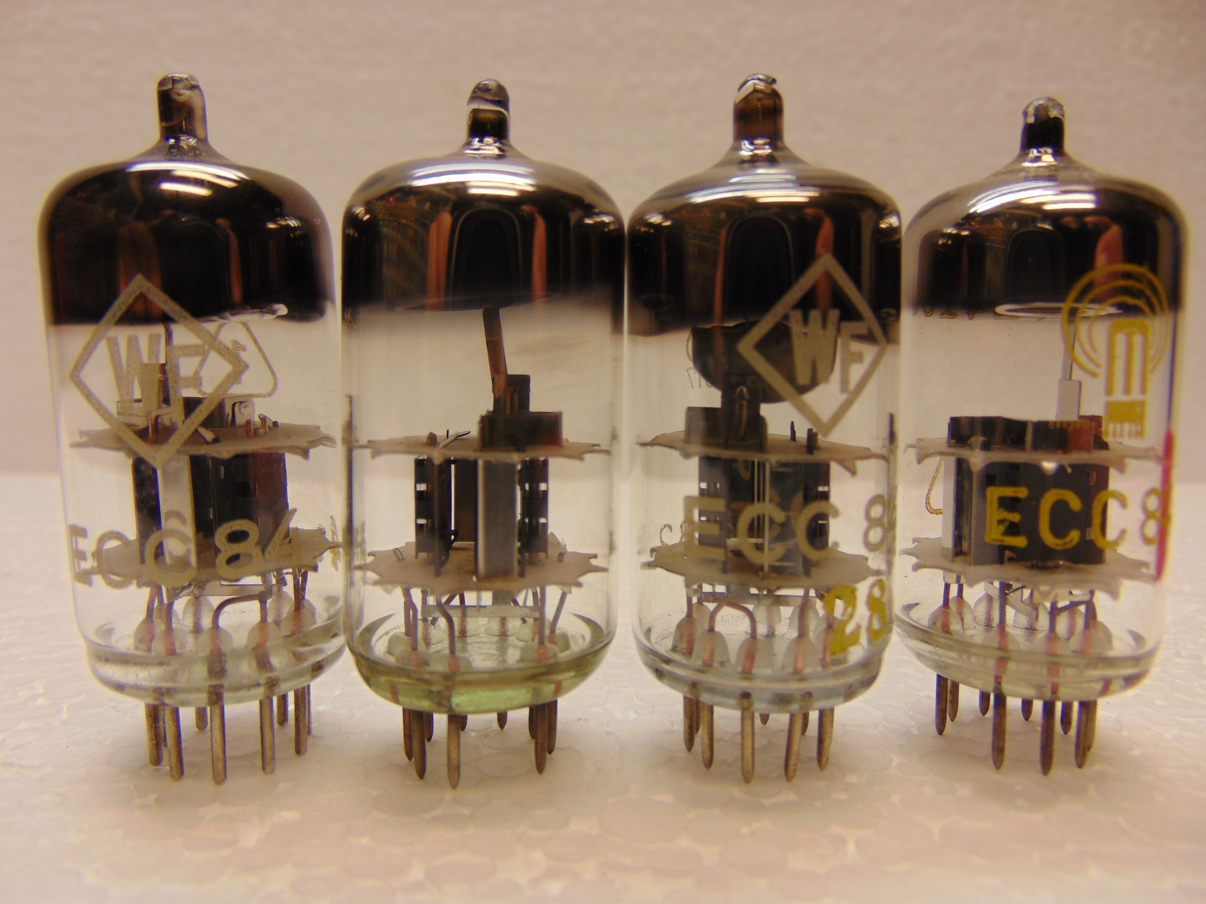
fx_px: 871
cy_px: 452
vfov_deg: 54.9
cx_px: 603
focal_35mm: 25
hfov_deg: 69.4
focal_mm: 4.5
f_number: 3
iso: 80
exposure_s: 1/60
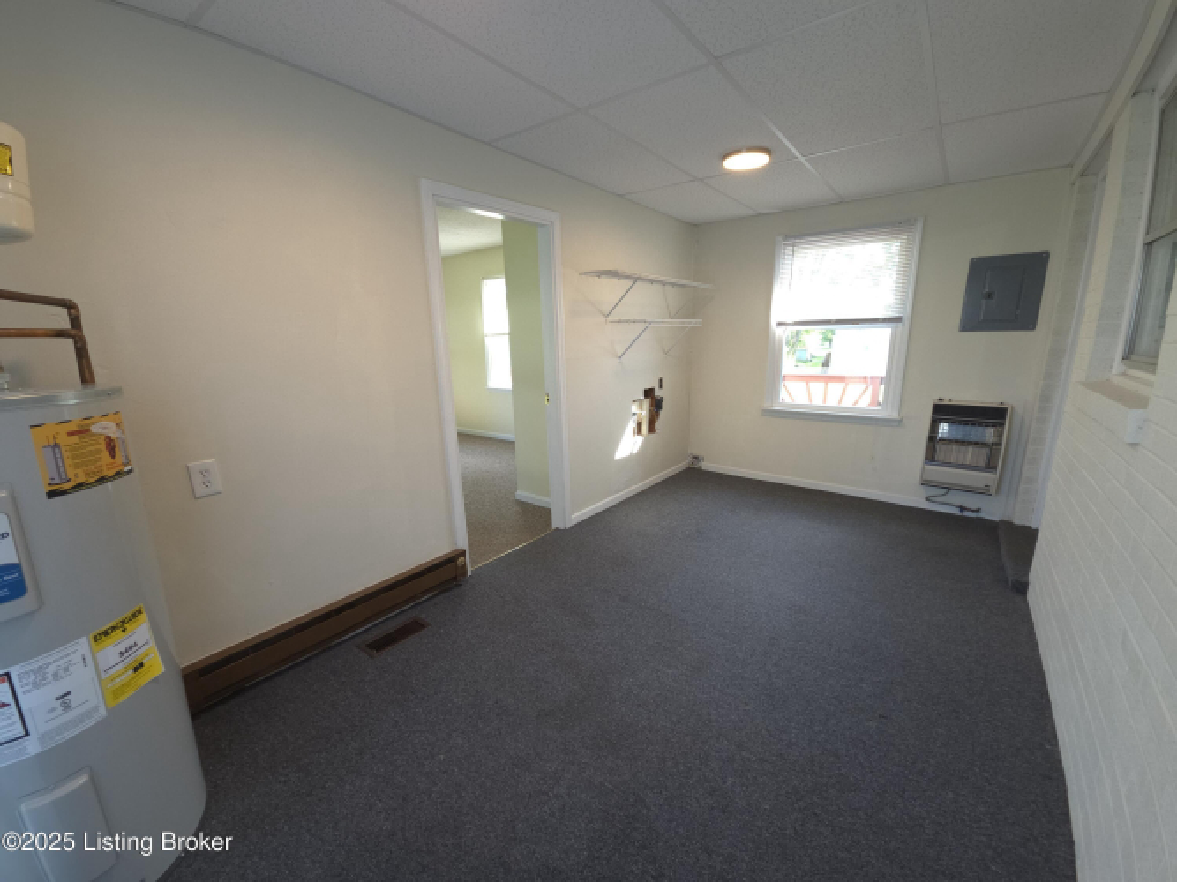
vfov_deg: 89.9
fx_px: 442
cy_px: 441
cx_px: 588
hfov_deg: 106.2
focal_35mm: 13
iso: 80
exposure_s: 1/30
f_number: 2.2
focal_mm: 2.2
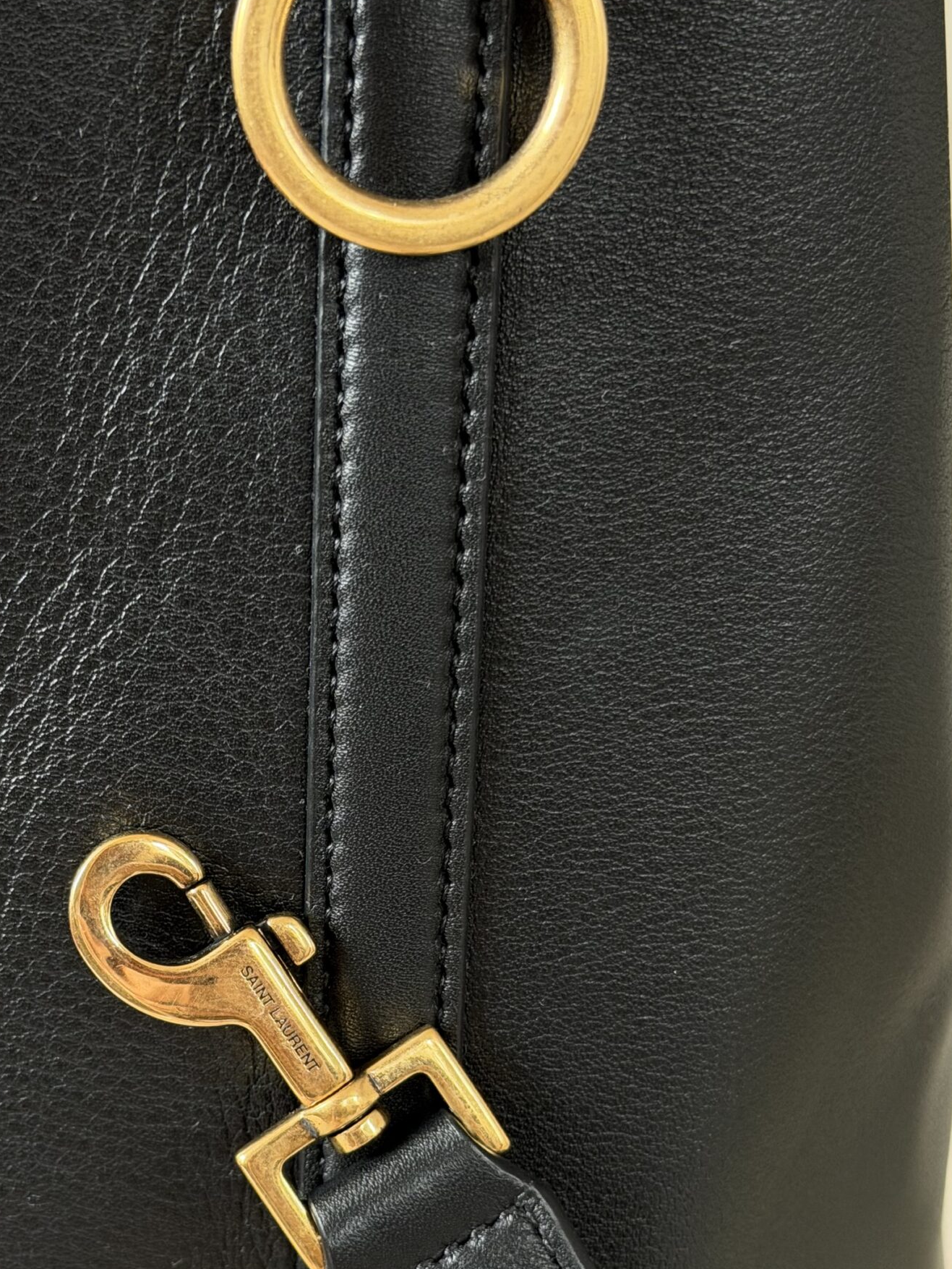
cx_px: 314
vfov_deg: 27.5
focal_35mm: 70
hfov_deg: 20.9
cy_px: 893
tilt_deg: -20.5
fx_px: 2566
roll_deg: +0.3
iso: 160
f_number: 1.78
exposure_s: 1/60
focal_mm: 6.76
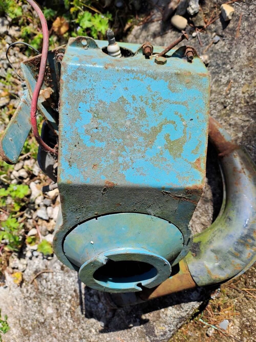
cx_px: 128
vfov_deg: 69.4
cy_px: 171
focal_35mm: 25
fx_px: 246
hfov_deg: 54.9
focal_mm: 4.65
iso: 32
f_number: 1.8
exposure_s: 1/962
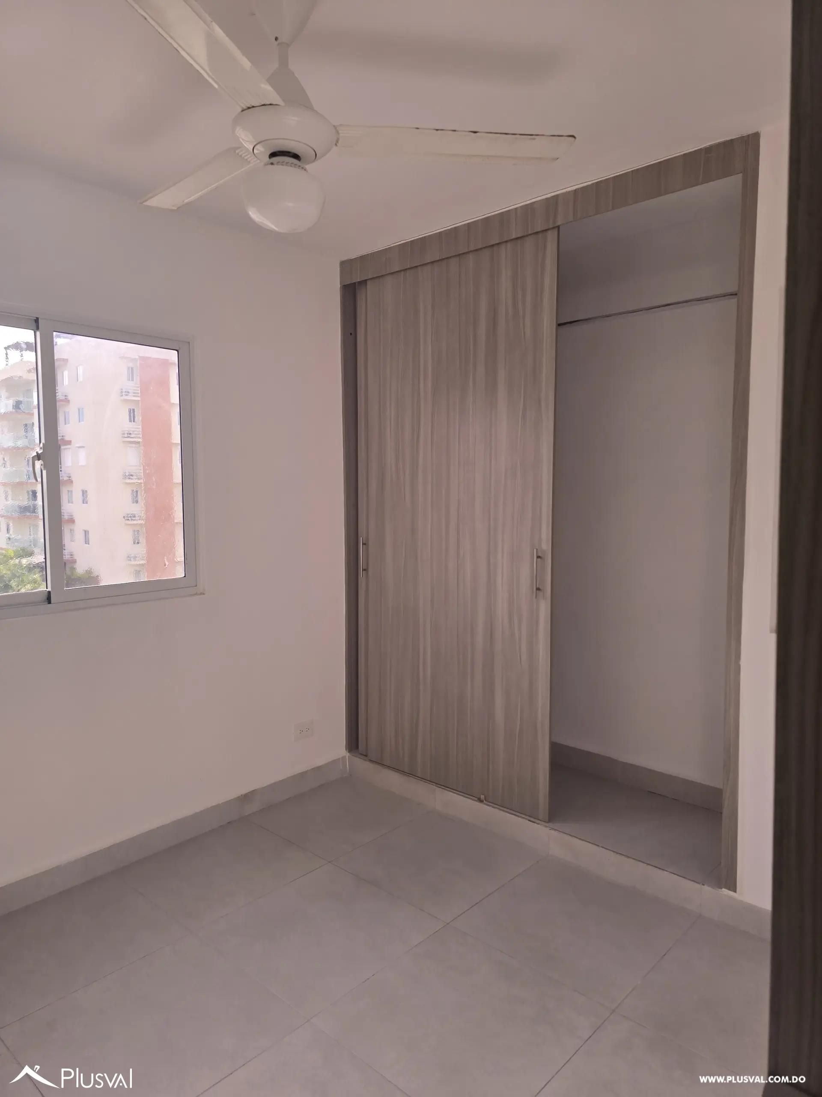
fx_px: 728
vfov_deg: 73.9
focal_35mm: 23
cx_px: 411
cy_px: 548
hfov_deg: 58.9
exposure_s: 1/180
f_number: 1.7
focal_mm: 6.3
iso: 64
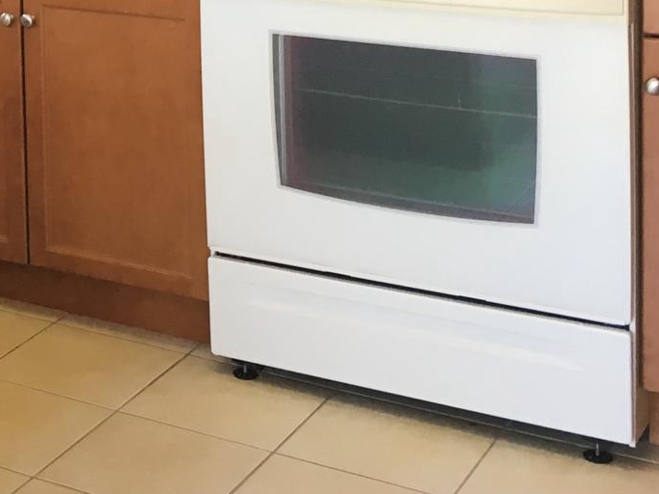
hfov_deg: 21.0
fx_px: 1656
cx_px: -133
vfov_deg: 16.0
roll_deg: +2.1
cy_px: -176
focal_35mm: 87
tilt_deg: -5.5
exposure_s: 1/30
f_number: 2.2
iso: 50
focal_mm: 4.15
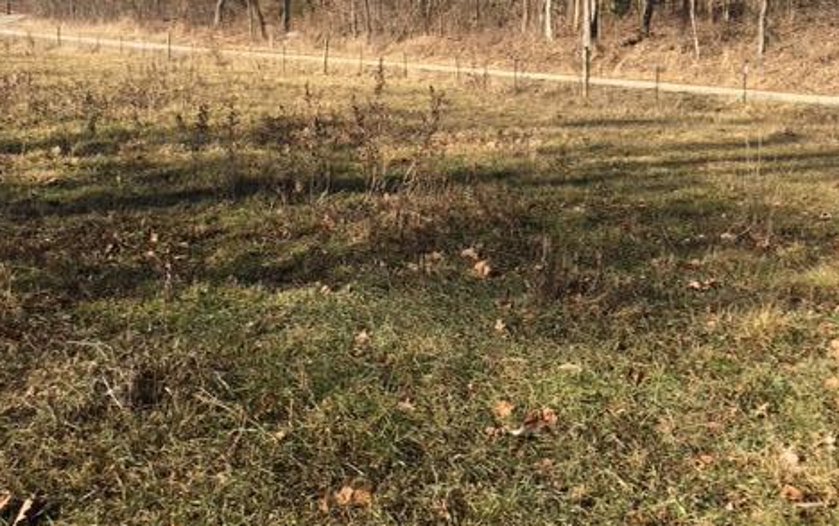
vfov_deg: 29.7
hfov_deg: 47.2
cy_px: 86
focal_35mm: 42
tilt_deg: +2.1
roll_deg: -0.7
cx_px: 420
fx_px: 961
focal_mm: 4.15
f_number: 2.2
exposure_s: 1/845
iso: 25
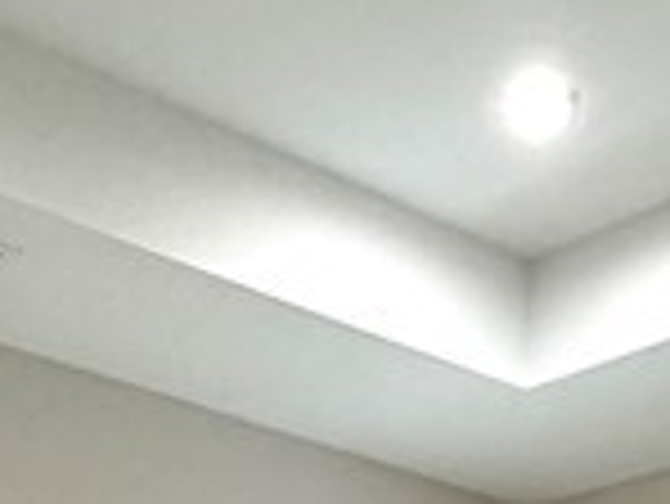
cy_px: 1098
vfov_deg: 12.8
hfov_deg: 20.3
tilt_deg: -0.5
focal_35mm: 96
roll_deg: -0.6
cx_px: 459
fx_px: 1860
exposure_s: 1/120
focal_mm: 2.22
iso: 250
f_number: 2.2
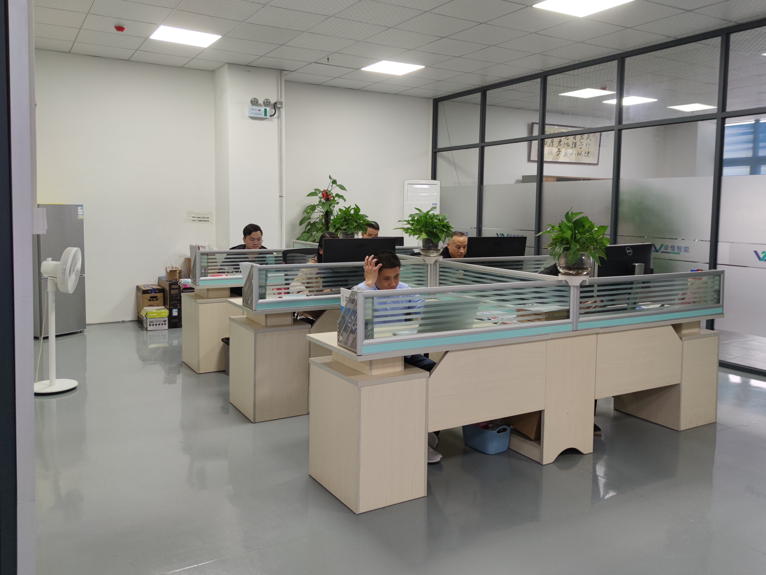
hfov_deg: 63.4
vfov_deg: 49.6
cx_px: 404
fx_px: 620
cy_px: 247
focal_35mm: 28
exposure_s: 1/100
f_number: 1.69
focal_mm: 6.72
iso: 259
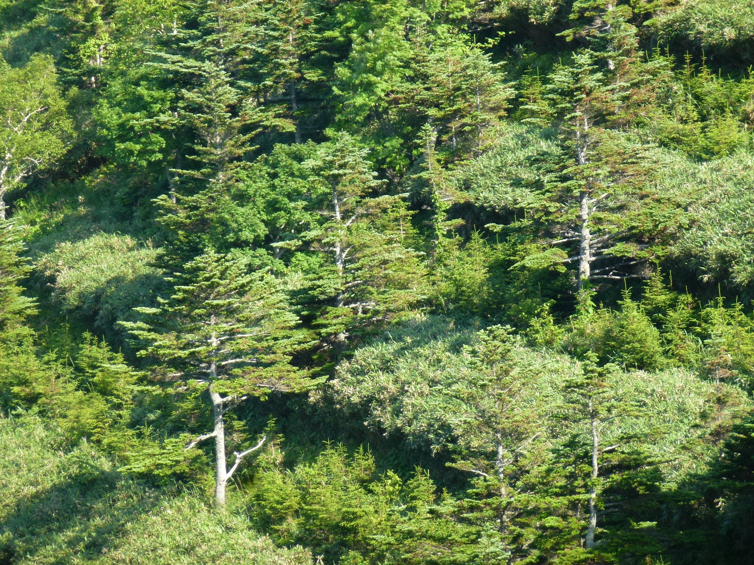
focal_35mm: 285
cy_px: 282
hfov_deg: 7.0
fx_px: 6208
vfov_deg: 5.2
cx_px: 377
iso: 100
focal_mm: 51
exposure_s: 1/125
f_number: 5.7
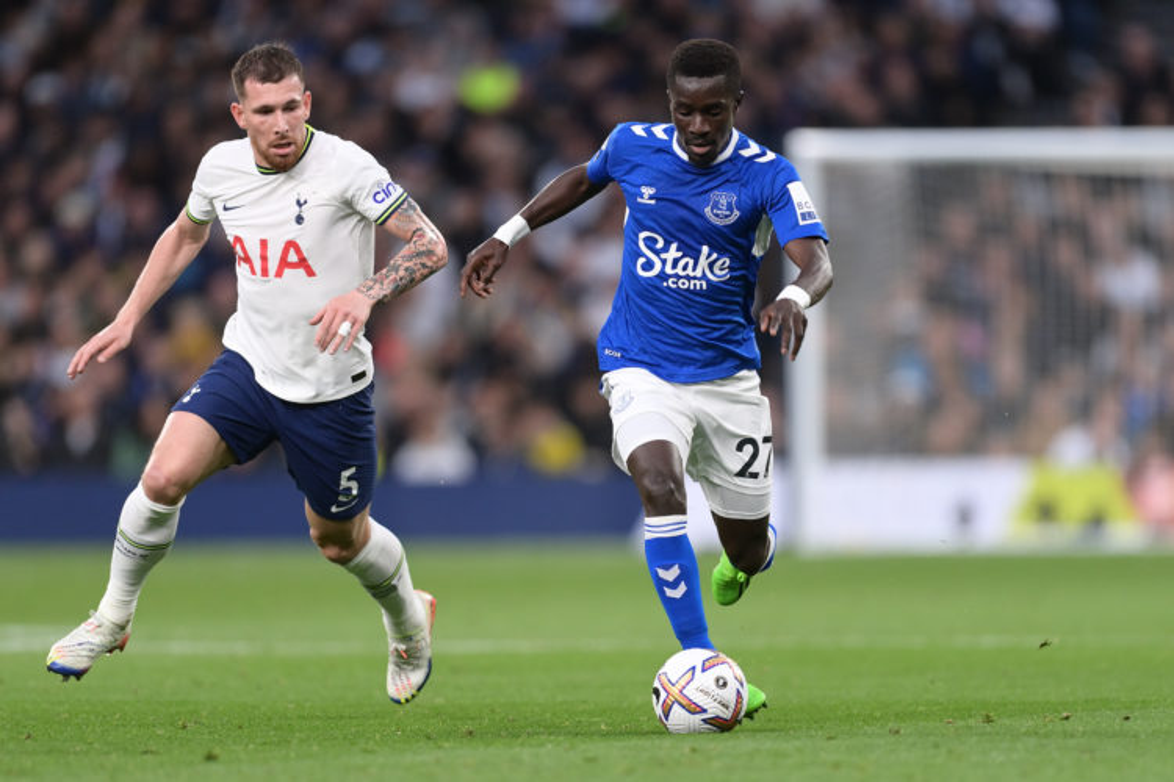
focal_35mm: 400
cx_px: 587
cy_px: 391
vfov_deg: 3.4
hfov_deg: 5.2
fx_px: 13043
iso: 1600
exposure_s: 1/1250
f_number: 2.8
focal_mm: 400
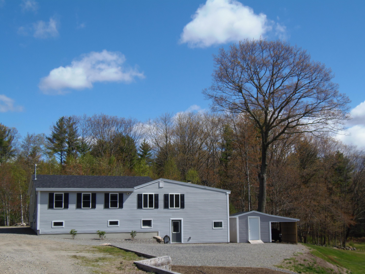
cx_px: 182
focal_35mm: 49
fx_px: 517
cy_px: 137
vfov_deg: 29.7
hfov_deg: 38.9
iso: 64
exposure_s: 1/800
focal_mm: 9.1
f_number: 3.8
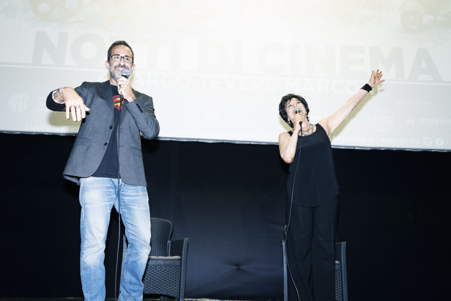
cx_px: 226
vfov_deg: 40.0
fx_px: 413
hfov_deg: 57.2
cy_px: 150
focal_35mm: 33
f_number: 4
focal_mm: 33
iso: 3200
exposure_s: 1/100
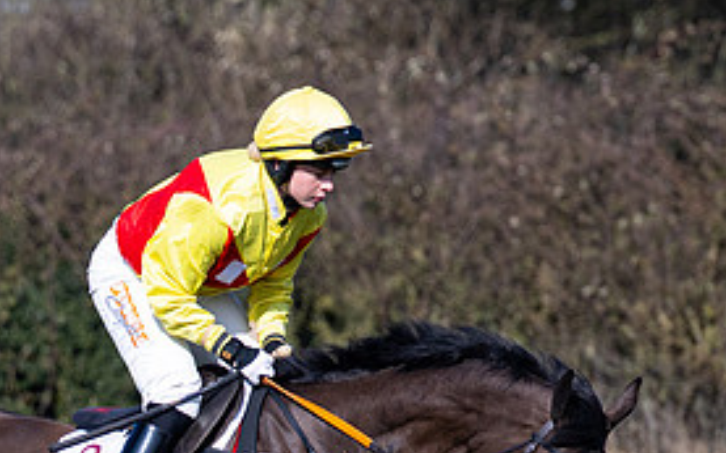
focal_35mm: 510
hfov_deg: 4.1
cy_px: 521
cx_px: 77
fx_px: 10089
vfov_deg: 2.6
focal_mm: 120
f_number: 2.8
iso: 200
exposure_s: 1/5000
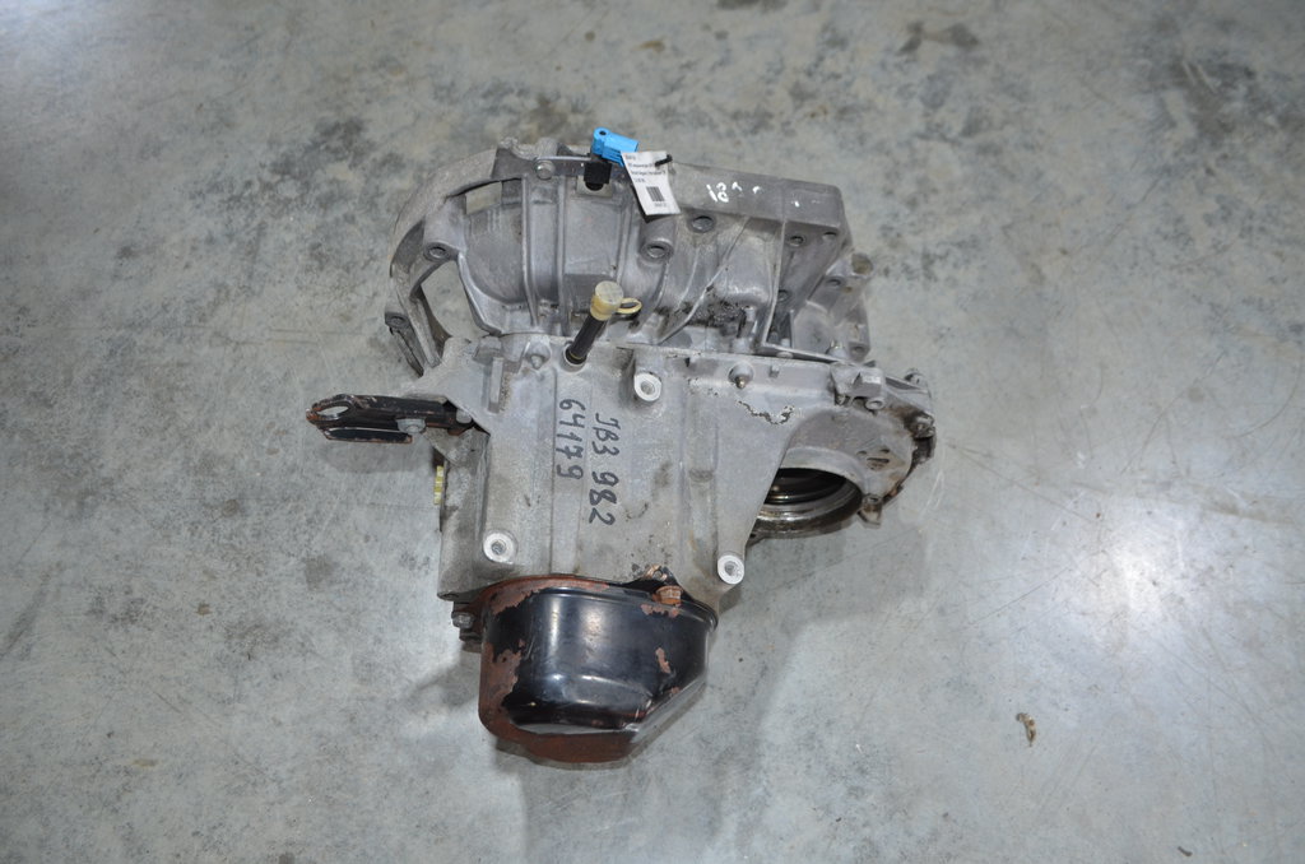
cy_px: 432
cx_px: 652
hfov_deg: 62.0
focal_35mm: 30
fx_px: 1085
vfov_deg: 43.4
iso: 640
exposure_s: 1/60
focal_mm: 20
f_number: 3.8
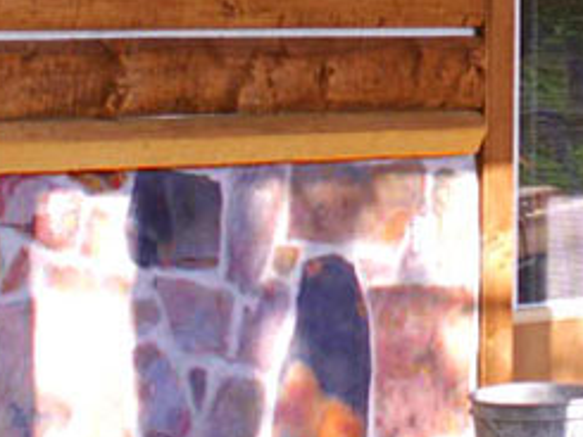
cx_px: 557
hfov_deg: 8.1
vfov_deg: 6.1
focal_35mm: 242
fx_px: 4078
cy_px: -178
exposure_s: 1/200
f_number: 3.2
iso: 50
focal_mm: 9.7
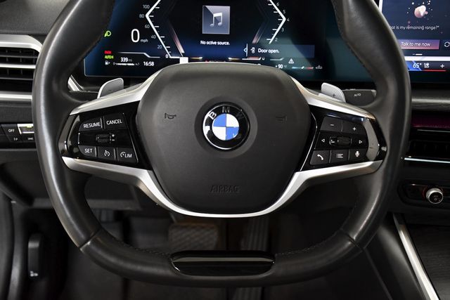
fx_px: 563
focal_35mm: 45
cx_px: 225
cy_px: 150
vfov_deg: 29.9
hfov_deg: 43.6
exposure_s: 1/200
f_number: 4.5
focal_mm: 30
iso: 2500
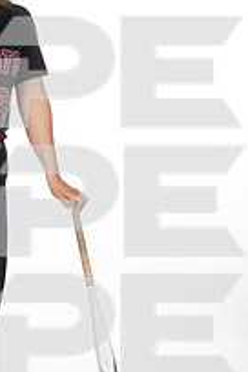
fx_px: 1116
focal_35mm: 108
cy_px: 202
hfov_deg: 12.5
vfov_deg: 18.9
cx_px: -24
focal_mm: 49
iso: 400
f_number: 6.3
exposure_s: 1/250
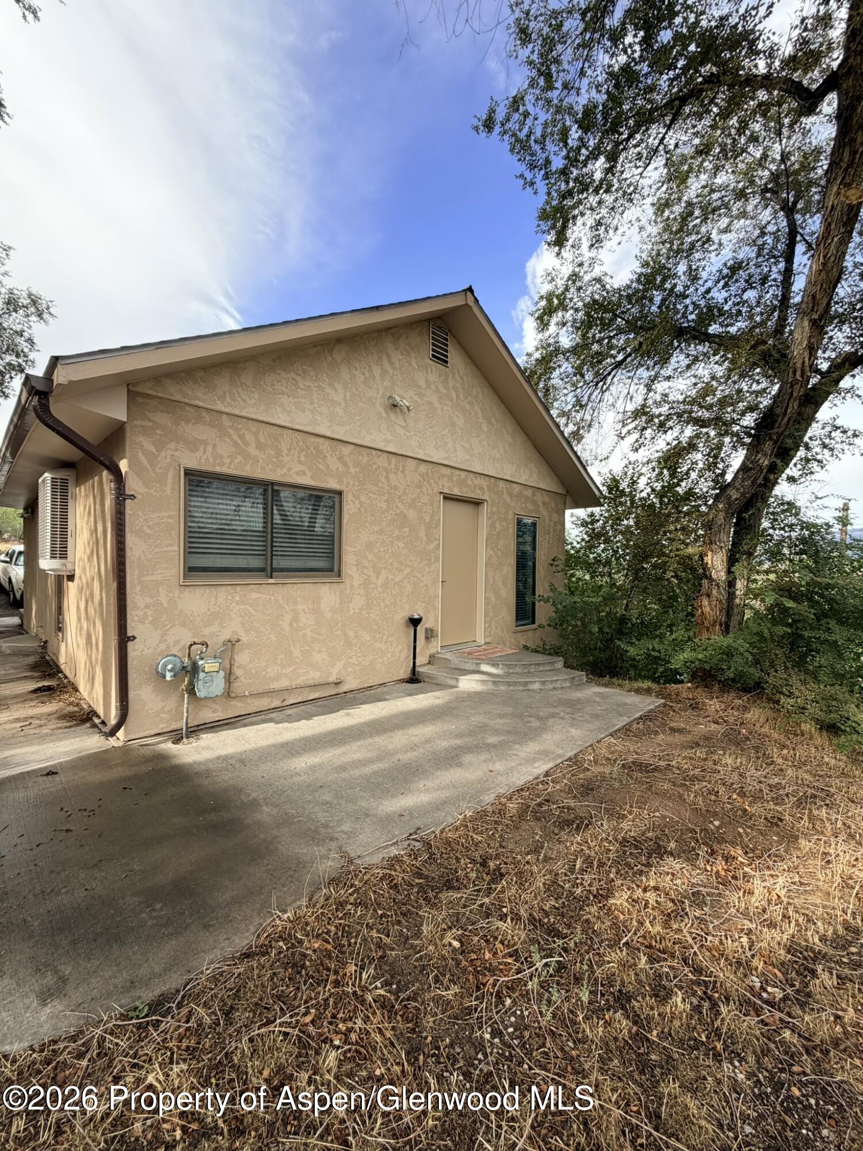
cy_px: 576
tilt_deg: -1.0
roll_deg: -0.9
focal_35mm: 14
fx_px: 465
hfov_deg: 85.7
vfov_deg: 102.1
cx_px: 432
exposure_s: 1/502
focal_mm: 2.22
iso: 64
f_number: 2.2
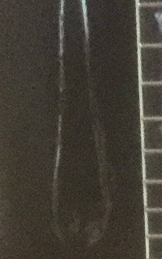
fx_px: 1623
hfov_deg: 5.7
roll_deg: +0.0
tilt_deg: -31.0
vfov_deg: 9.1
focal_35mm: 230
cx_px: 191
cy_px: 6
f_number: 2.2
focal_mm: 4.15
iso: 400
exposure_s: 1/15
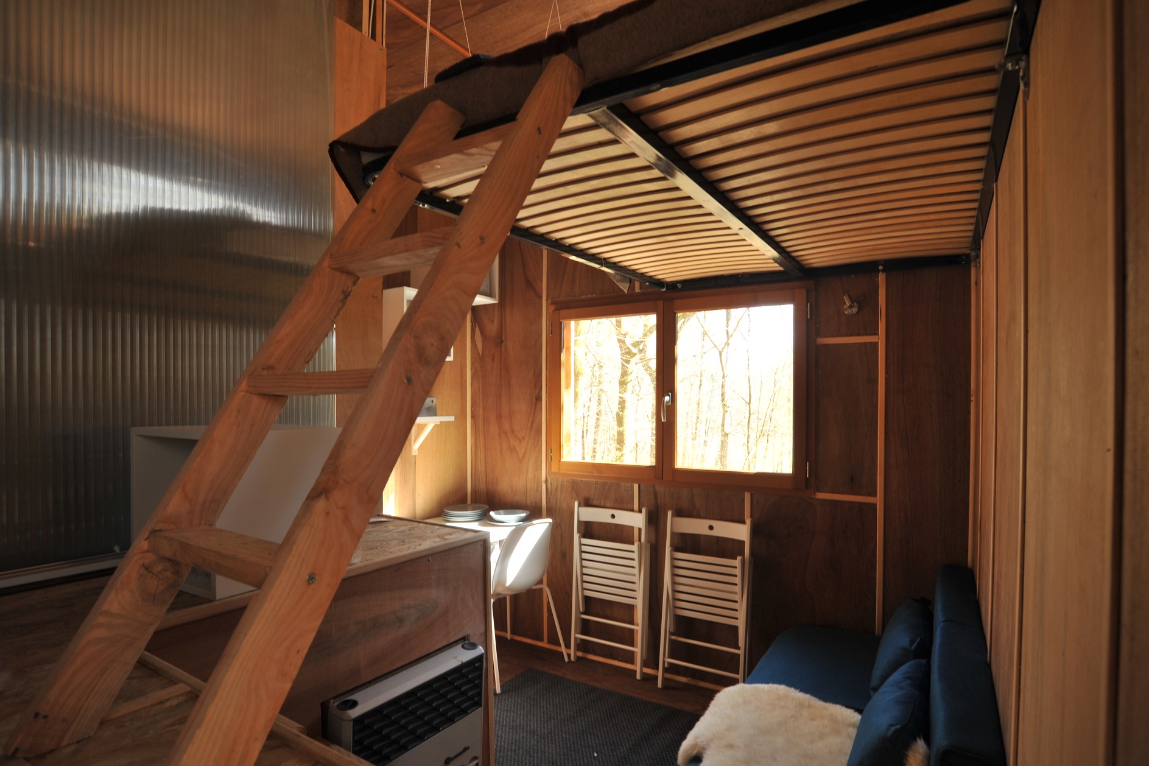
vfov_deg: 67.4
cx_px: 605
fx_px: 574
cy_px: 395
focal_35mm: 18
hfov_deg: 89.9
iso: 200
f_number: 8
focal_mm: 17
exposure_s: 1/10
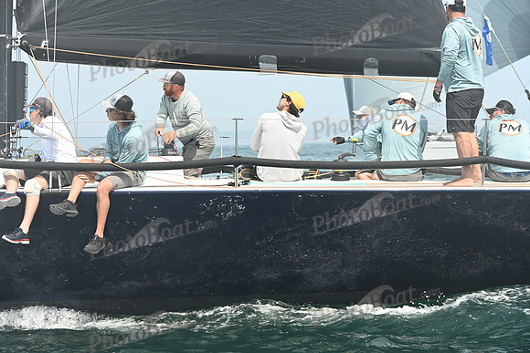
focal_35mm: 95
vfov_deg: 14.4
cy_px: 176
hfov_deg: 21.5
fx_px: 1399
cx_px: 265
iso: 320
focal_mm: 95
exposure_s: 1/1250
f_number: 5
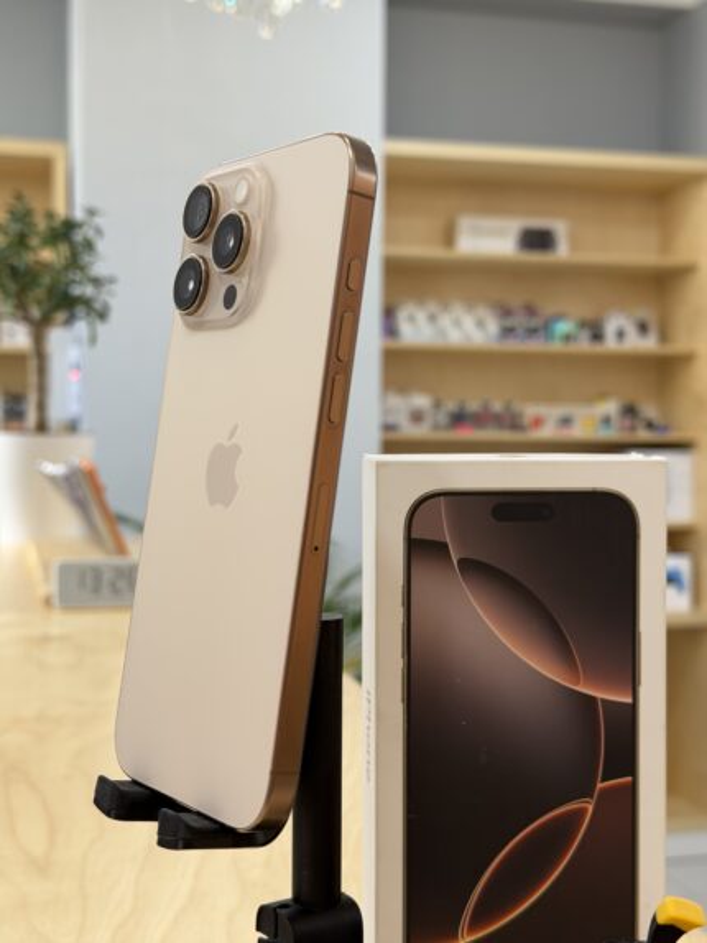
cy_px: 472
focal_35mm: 48
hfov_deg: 30.3
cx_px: 354
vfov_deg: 39.6
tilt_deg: -1.0
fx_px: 1307
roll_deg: -0.7
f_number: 1.78
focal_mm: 6.76
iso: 100
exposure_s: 1/109
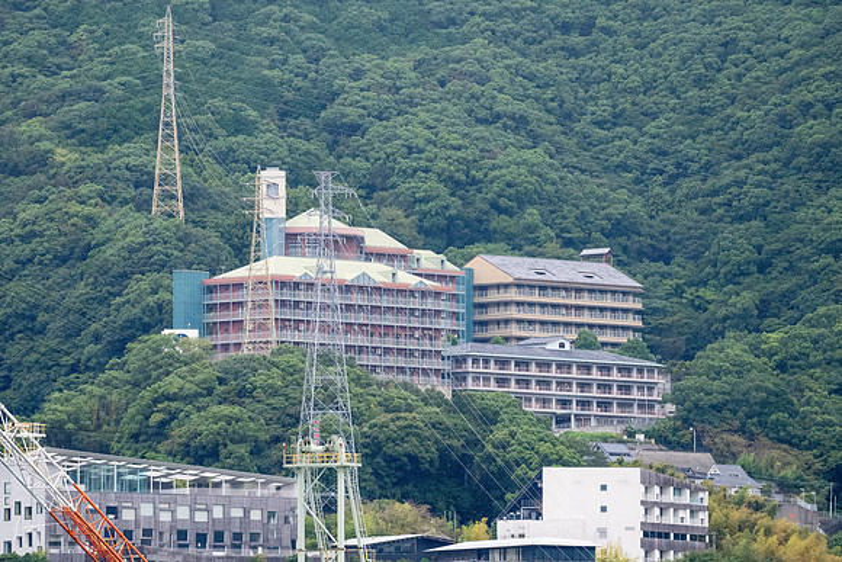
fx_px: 9357
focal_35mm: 400
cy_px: 281
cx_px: 421
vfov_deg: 3.4
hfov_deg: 5.2
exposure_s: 1/640
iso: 7200
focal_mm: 400
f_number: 8
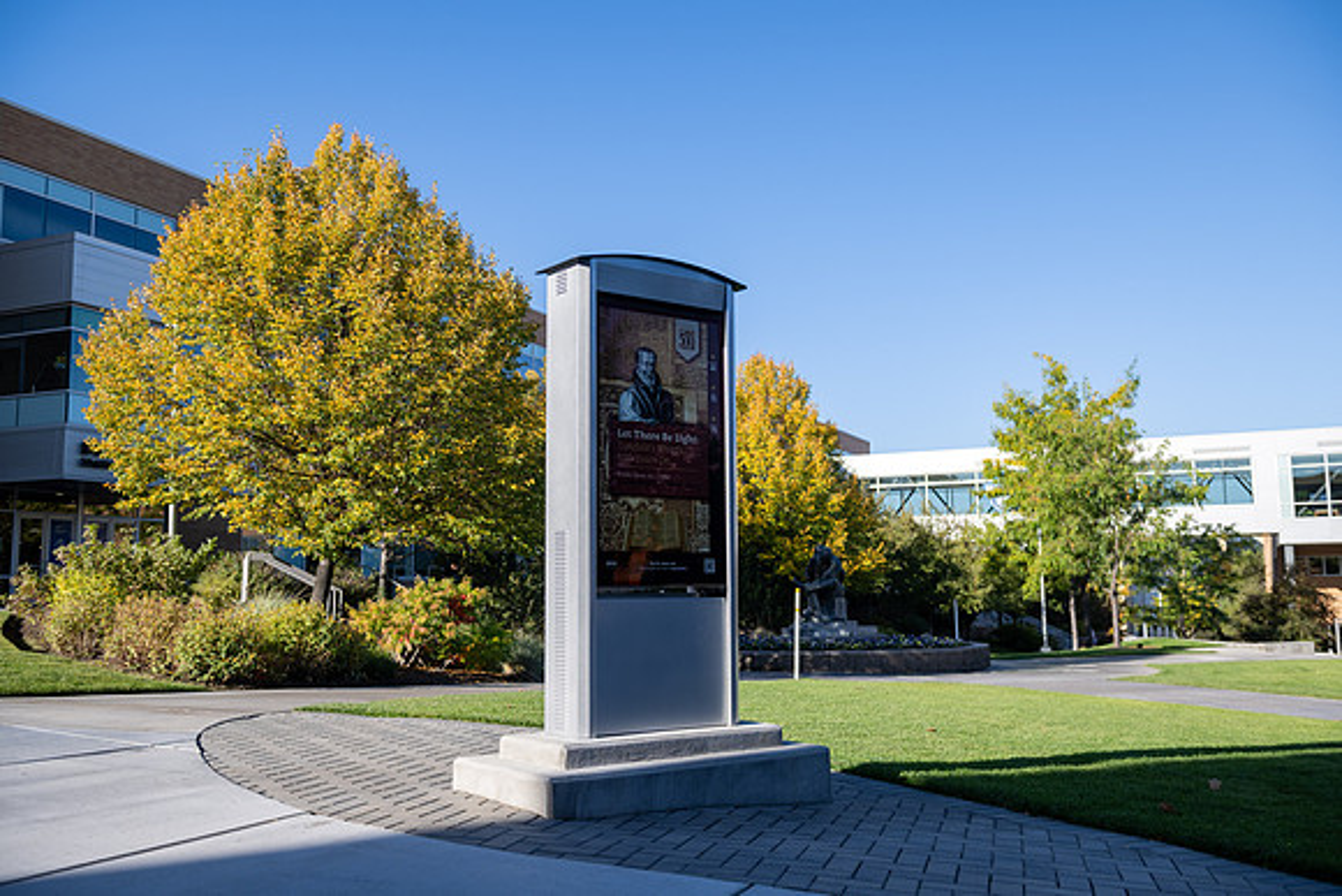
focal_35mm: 34
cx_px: 671
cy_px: 448
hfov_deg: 55.8
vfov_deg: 38.9
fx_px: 1268
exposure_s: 1/640
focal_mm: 34
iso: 125
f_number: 4
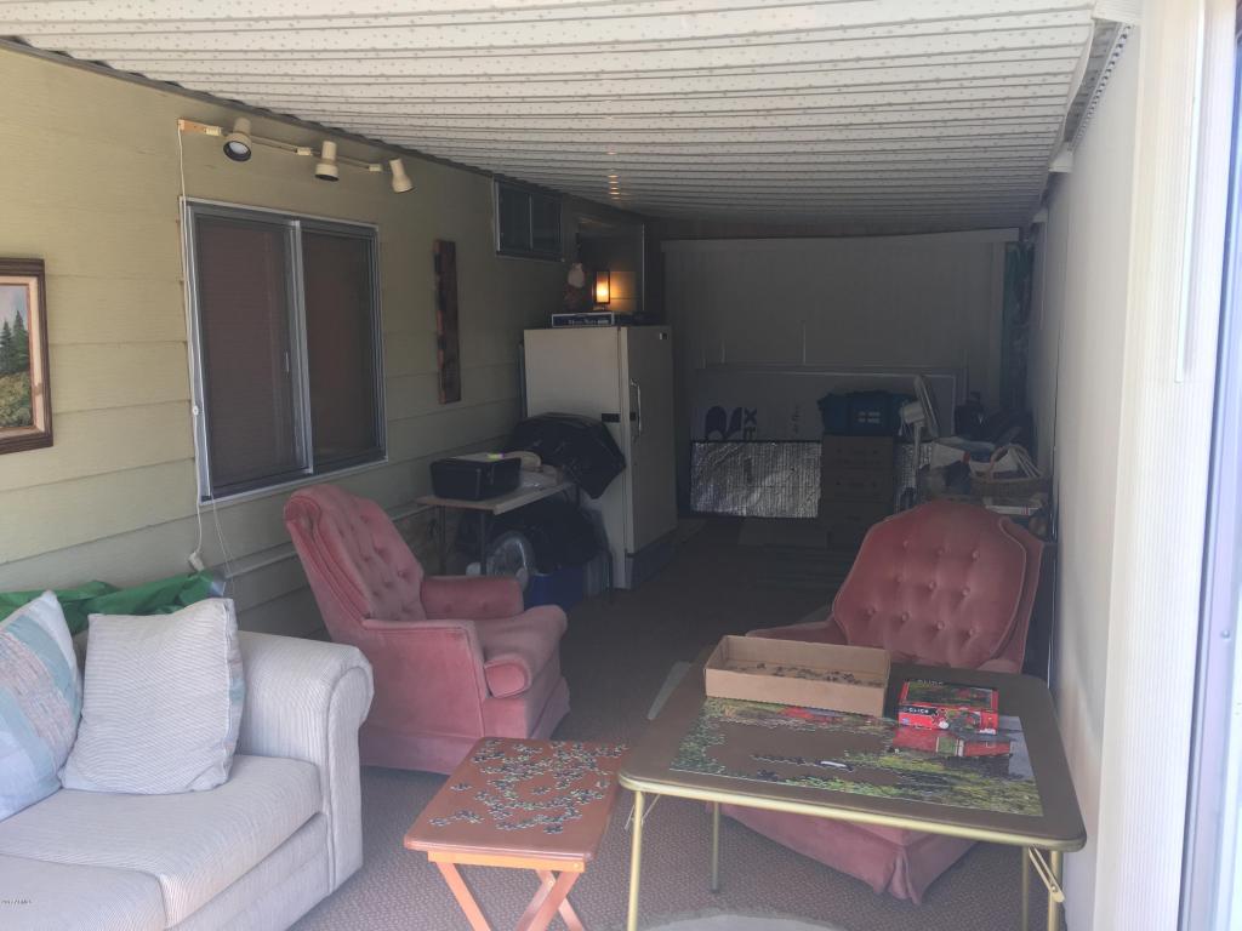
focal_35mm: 29
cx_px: 621
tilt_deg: -7.0
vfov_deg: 48.2
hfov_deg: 61.7
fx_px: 1041
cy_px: 466
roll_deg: +0.0
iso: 40
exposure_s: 1/120
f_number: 2.2
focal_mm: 4.15
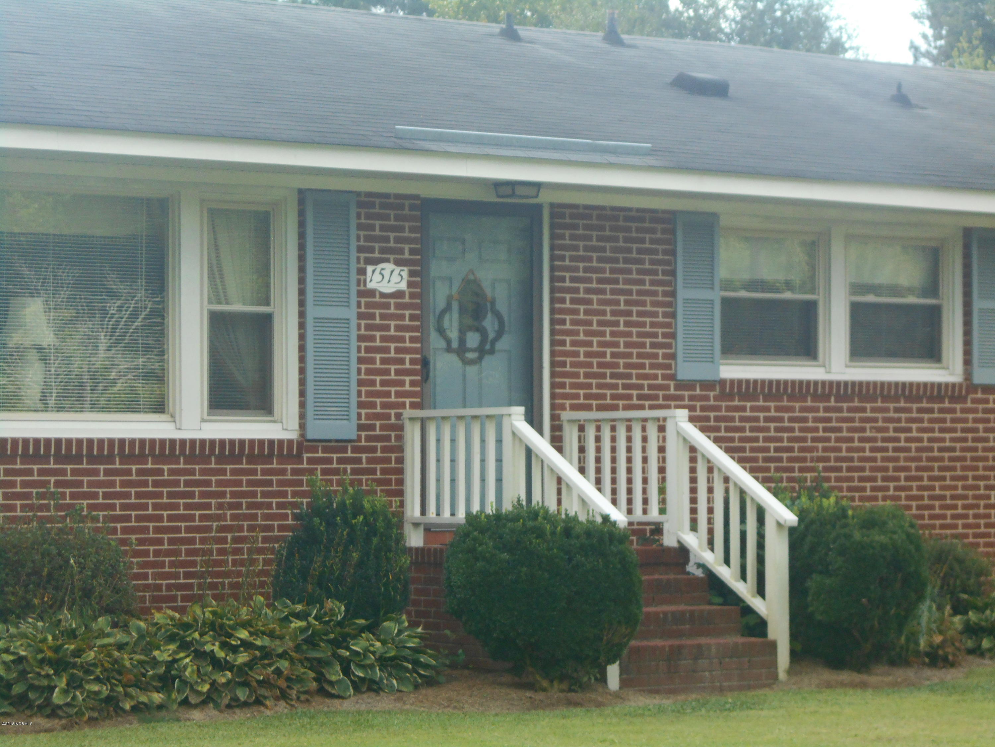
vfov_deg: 13.2
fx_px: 3219
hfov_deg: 17.6
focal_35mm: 112
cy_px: 374
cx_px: 498
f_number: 6
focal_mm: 20.1
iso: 220
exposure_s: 1/250
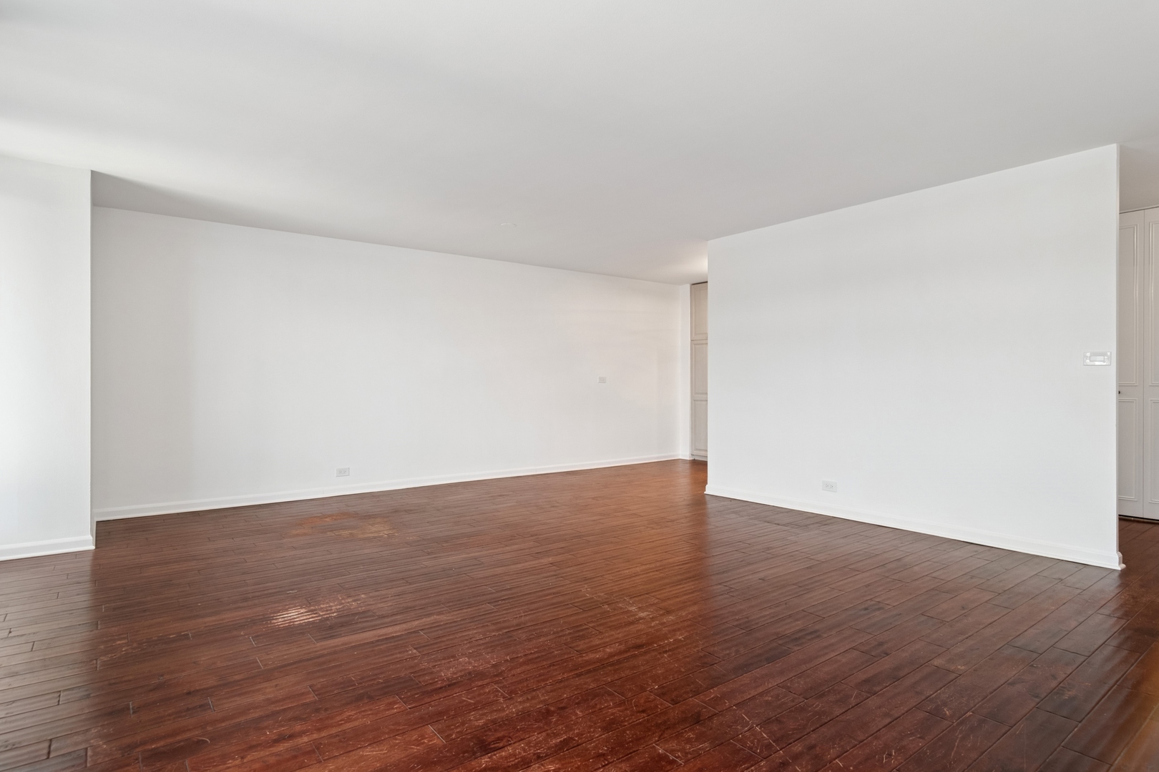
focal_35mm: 18
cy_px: 386
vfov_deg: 67.4
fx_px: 579
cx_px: 580
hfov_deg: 90.0
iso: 200
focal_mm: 12
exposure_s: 1/13
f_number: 8
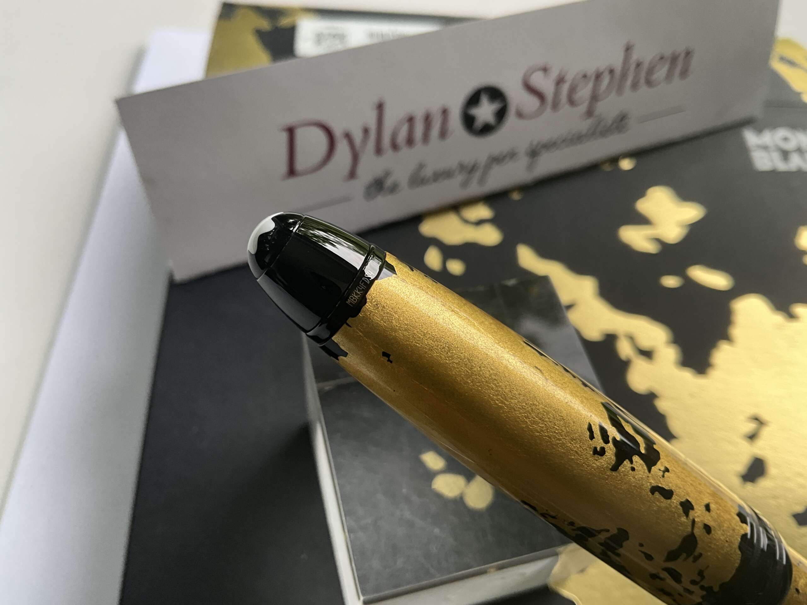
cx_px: 404
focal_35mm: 29
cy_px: 302
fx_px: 676
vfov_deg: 48.2
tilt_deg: -59.3
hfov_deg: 61.7
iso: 40
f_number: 1.8
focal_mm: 3
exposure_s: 1/122
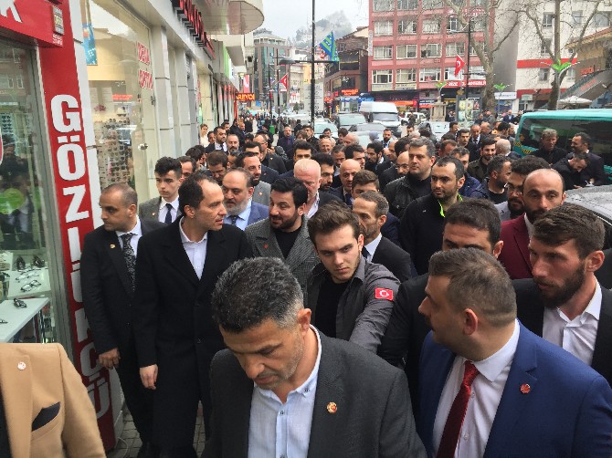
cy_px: 229
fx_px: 513
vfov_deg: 48.2
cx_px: 306
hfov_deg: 61.7
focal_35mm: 29
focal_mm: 4.15
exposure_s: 1/100
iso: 40
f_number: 2.2
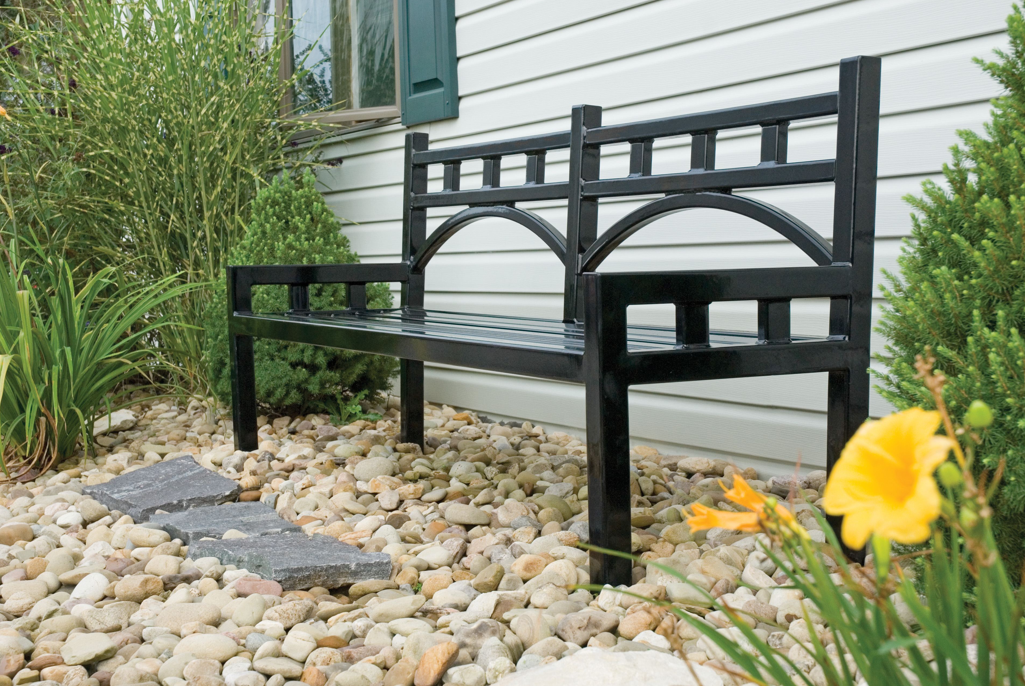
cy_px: 344
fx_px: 1525
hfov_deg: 37.1
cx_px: 509
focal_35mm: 54
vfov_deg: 25.4
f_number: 7.1
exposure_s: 1/200
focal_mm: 35
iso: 160
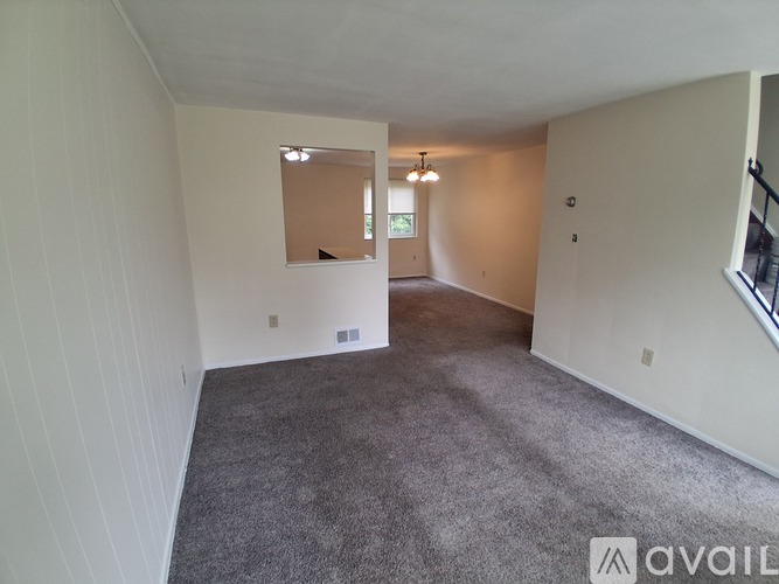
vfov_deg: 74.7
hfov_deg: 91.0
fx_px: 382
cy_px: 292
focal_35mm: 17
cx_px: 390
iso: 160
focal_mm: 1.4
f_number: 2.2
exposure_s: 1/120
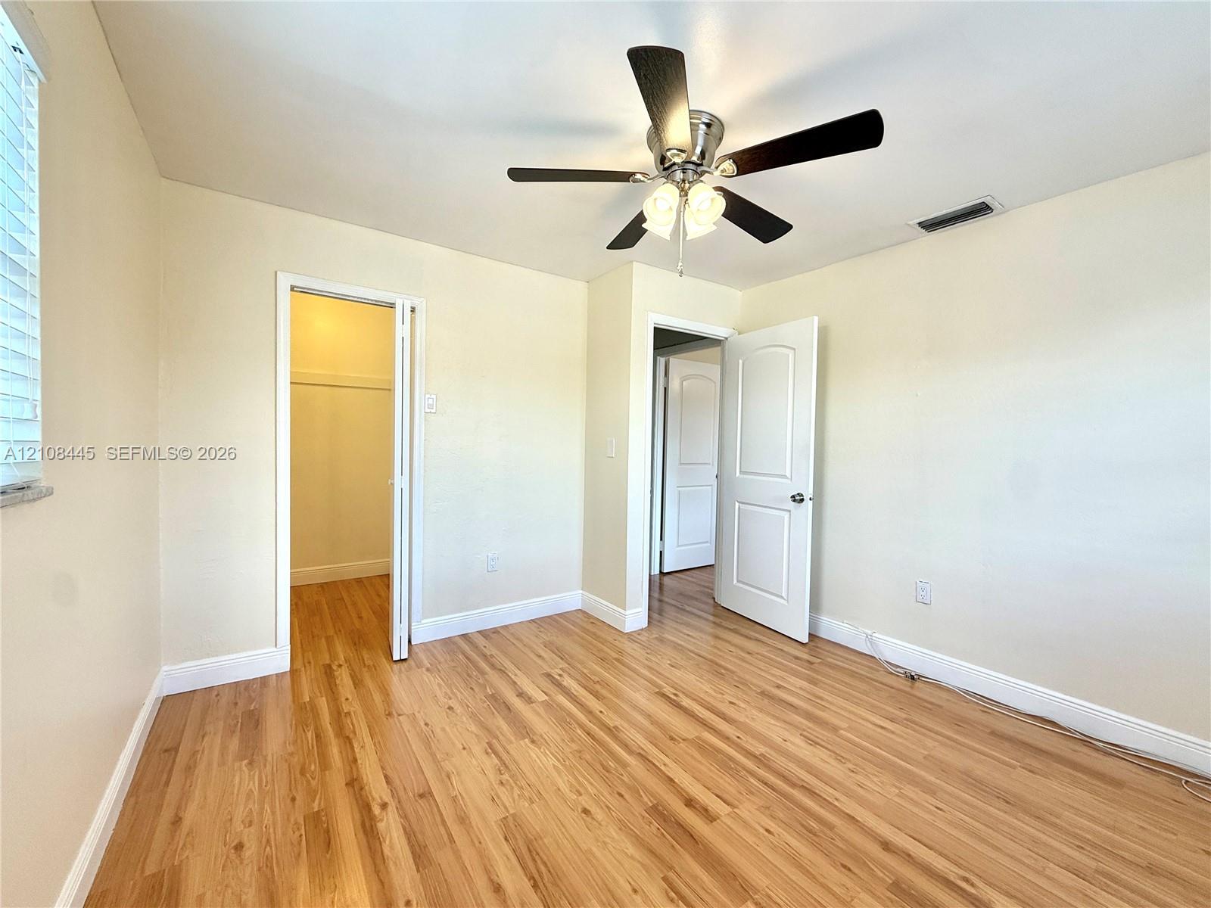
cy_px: 454
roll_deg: -0.4
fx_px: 490
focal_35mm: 14
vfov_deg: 85.7
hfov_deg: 102.1
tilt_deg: -1.7
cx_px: 606
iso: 80
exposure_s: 1/120
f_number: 2.2
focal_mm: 2.22
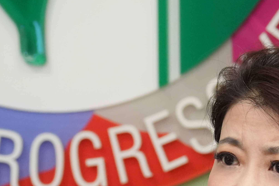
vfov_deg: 2.0
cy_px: 264
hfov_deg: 2.9
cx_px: 141
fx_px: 5460
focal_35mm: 705
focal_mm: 153
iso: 2500
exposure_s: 1/160
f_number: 6.3
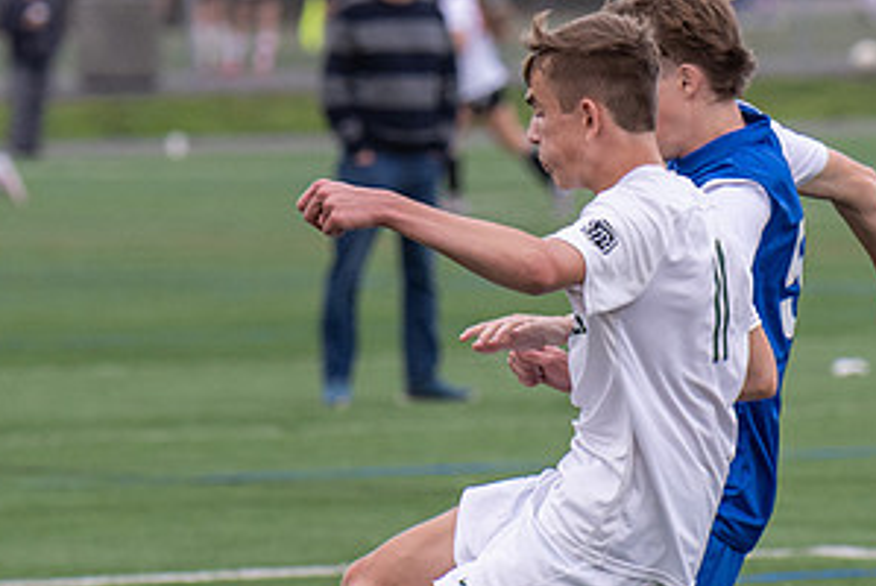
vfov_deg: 2.0
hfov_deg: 3.0
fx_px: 16709
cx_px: 655
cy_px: 447
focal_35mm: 686
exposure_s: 1/1000
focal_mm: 230
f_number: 5.3
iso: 1100
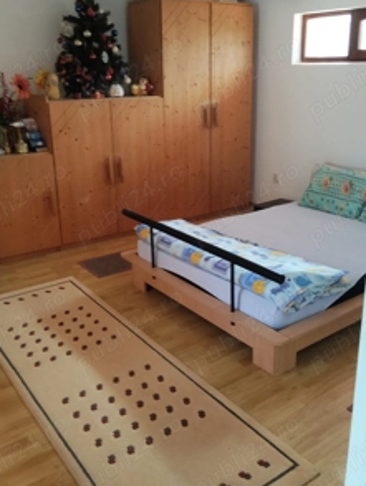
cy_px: 231
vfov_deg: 53.9
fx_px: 479
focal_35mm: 34
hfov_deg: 41.8
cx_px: 187
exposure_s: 1/30
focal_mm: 4.15
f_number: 1.8
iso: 212
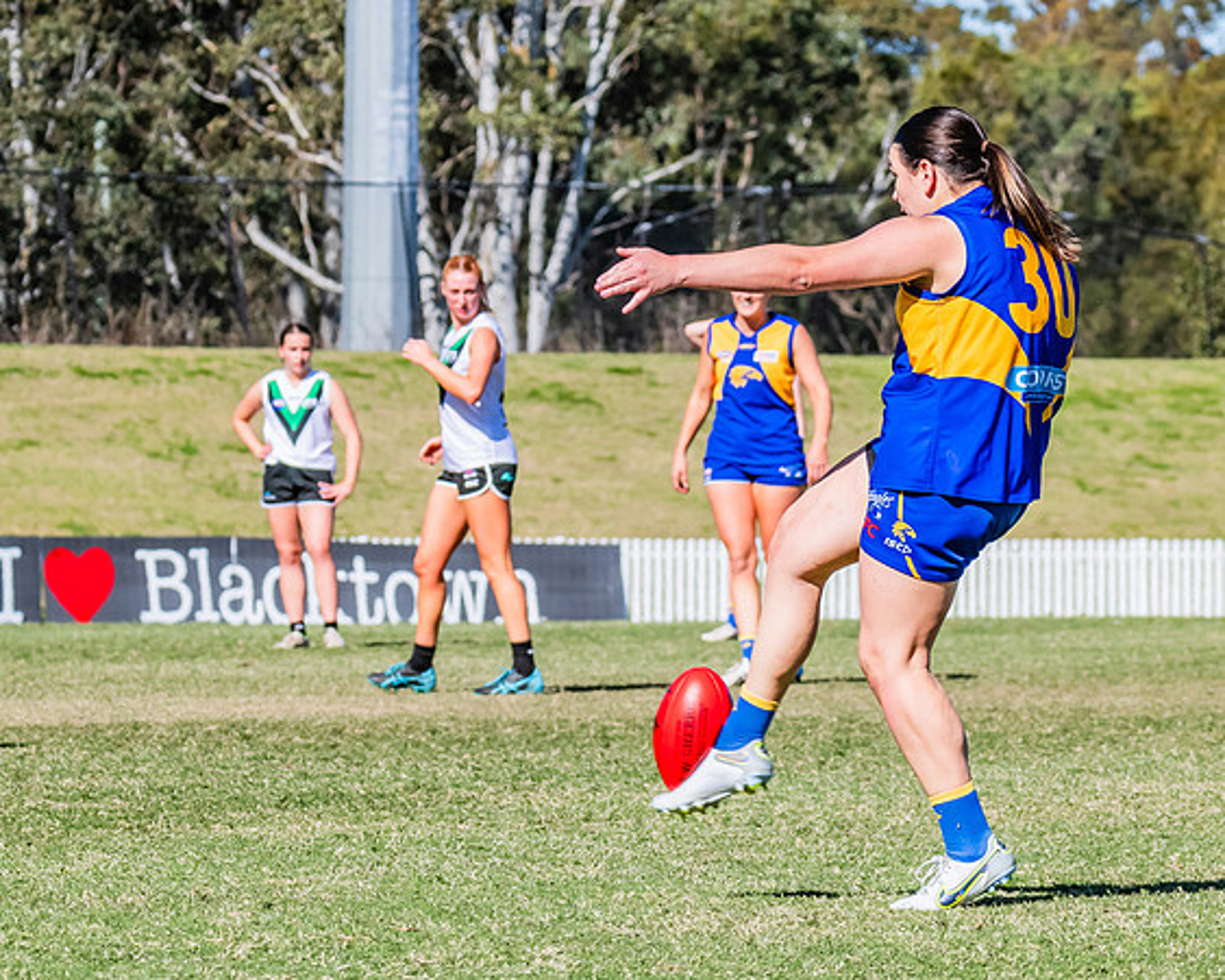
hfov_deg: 5.9
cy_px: 446
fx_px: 11794
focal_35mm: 325
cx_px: 794
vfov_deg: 4.8
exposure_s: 1/1250
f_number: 10
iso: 640
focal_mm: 170
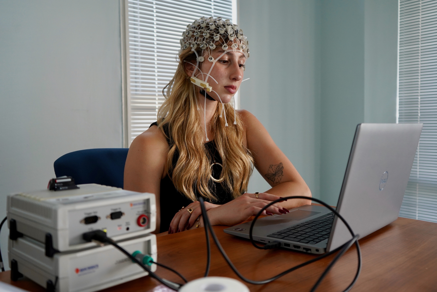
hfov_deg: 57.2
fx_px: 401
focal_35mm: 33
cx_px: 218
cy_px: 146
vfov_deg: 40.0
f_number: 4
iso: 1600
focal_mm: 33
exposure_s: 1/160
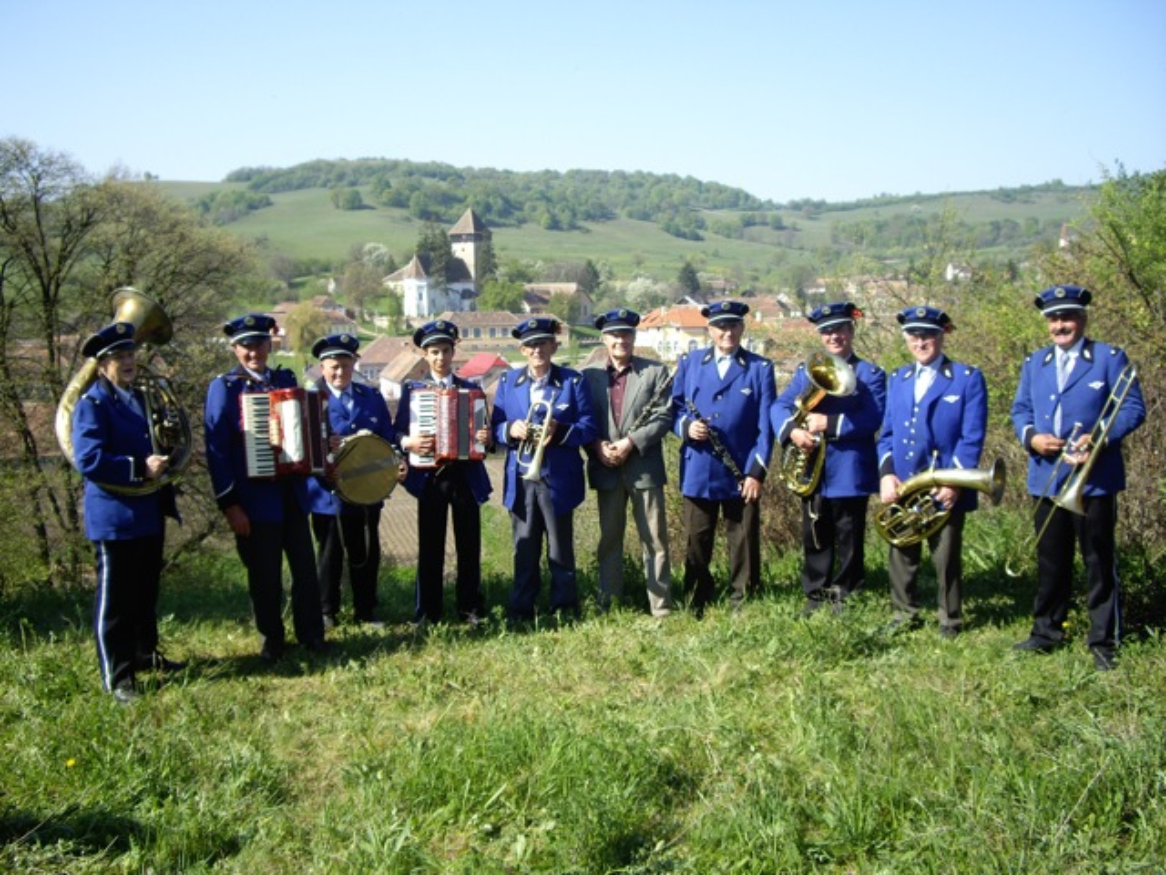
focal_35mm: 38
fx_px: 1280
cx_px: 583
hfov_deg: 49.0
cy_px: 438
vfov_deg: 37.7
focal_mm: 7.9
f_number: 8
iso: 64
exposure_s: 1/60
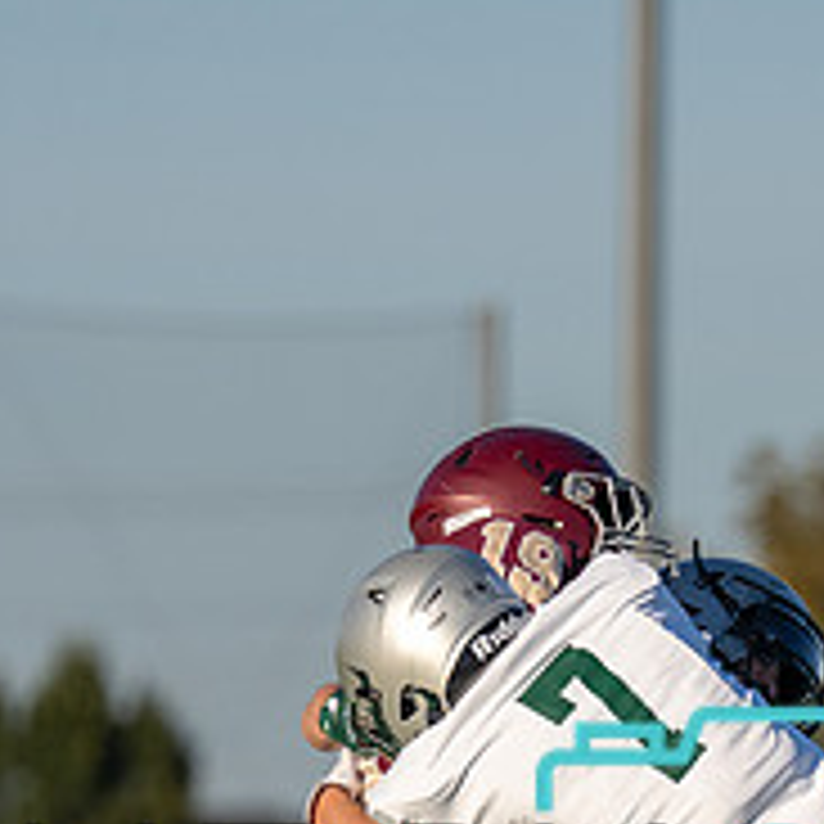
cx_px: 909
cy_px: 891
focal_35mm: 696
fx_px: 18744
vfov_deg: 2.5
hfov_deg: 2.5
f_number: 2.8
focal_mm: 159
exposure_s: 1/4000
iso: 160
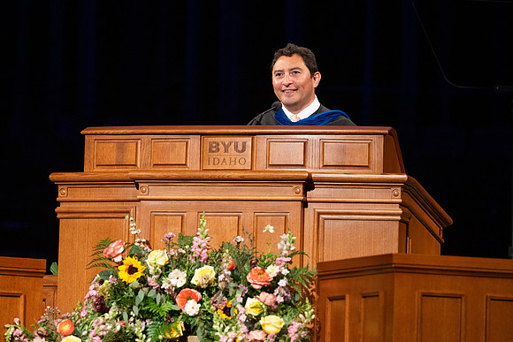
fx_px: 3216
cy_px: 193
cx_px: 227
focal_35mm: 226
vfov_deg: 6.1
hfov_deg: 9.1
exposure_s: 1/320
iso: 2500
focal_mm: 175
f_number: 3.5
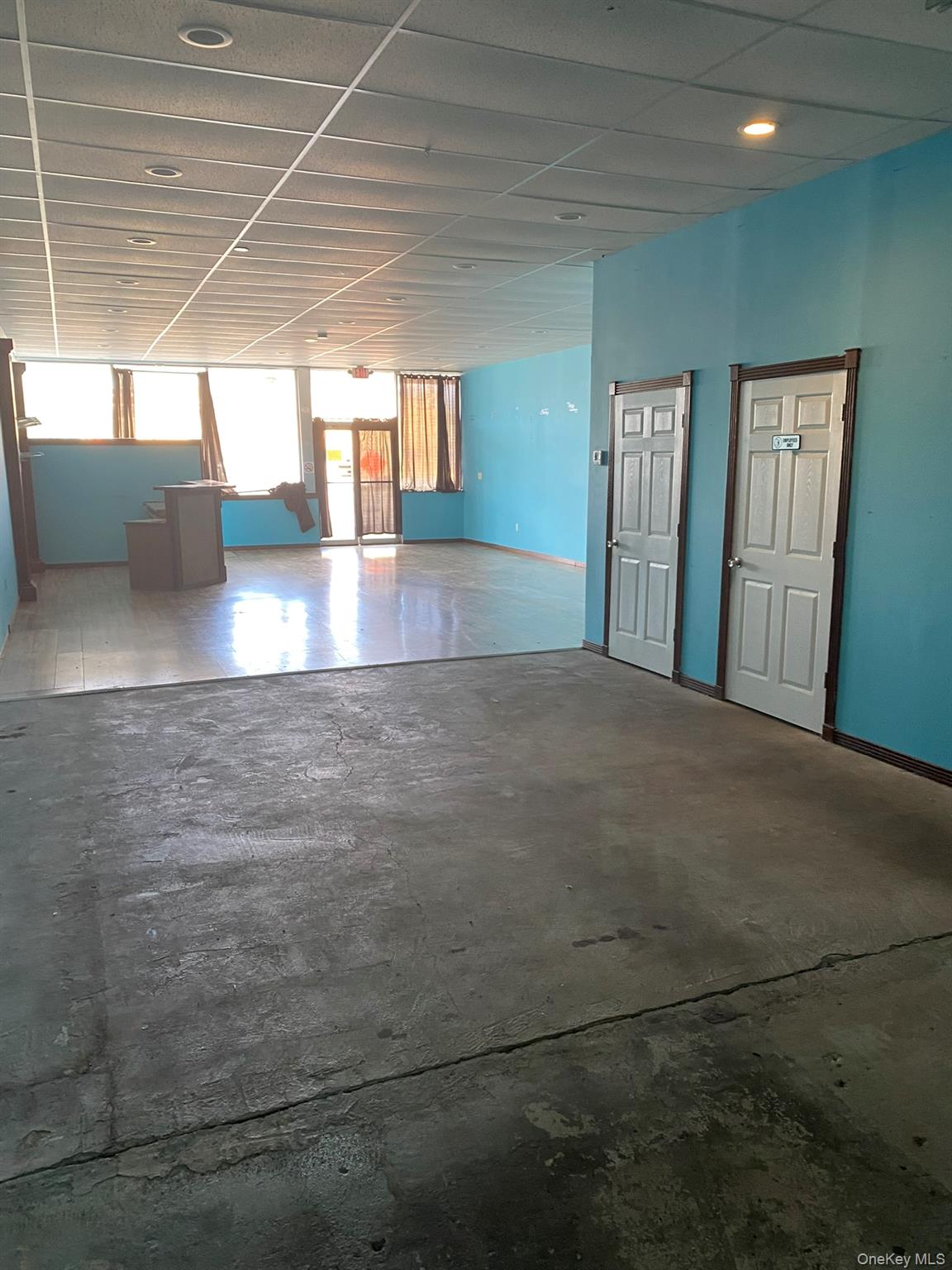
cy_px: 635
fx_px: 953
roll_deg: +1.6
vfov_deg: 67.3
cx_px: 476
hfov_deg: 53.1
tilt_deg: -9.1
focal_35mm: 26
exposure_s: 1/60
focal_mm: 4.25
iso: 125
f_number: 1.8
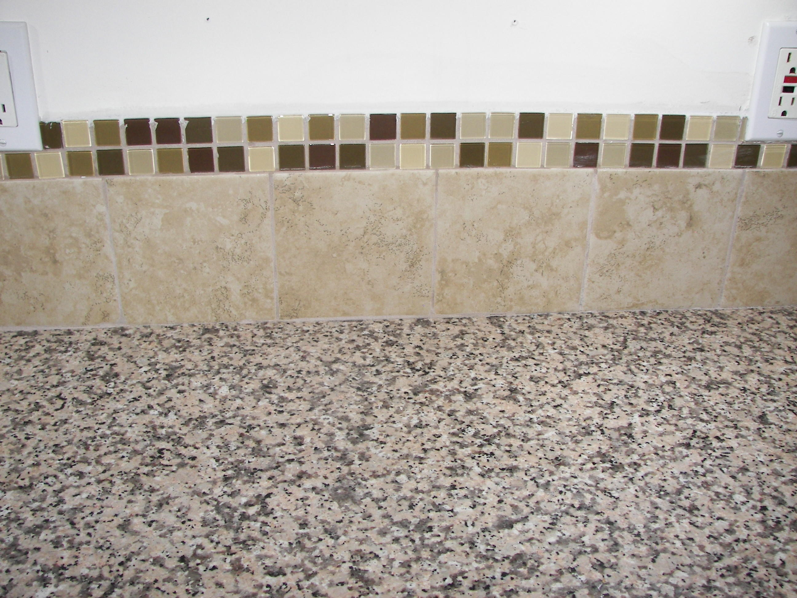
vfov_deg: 39.7
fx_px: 829
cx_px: 398
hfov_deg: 51.4
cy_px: 299
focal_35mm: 36
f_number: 2.8
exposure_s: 1/30
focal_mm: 6
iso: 100
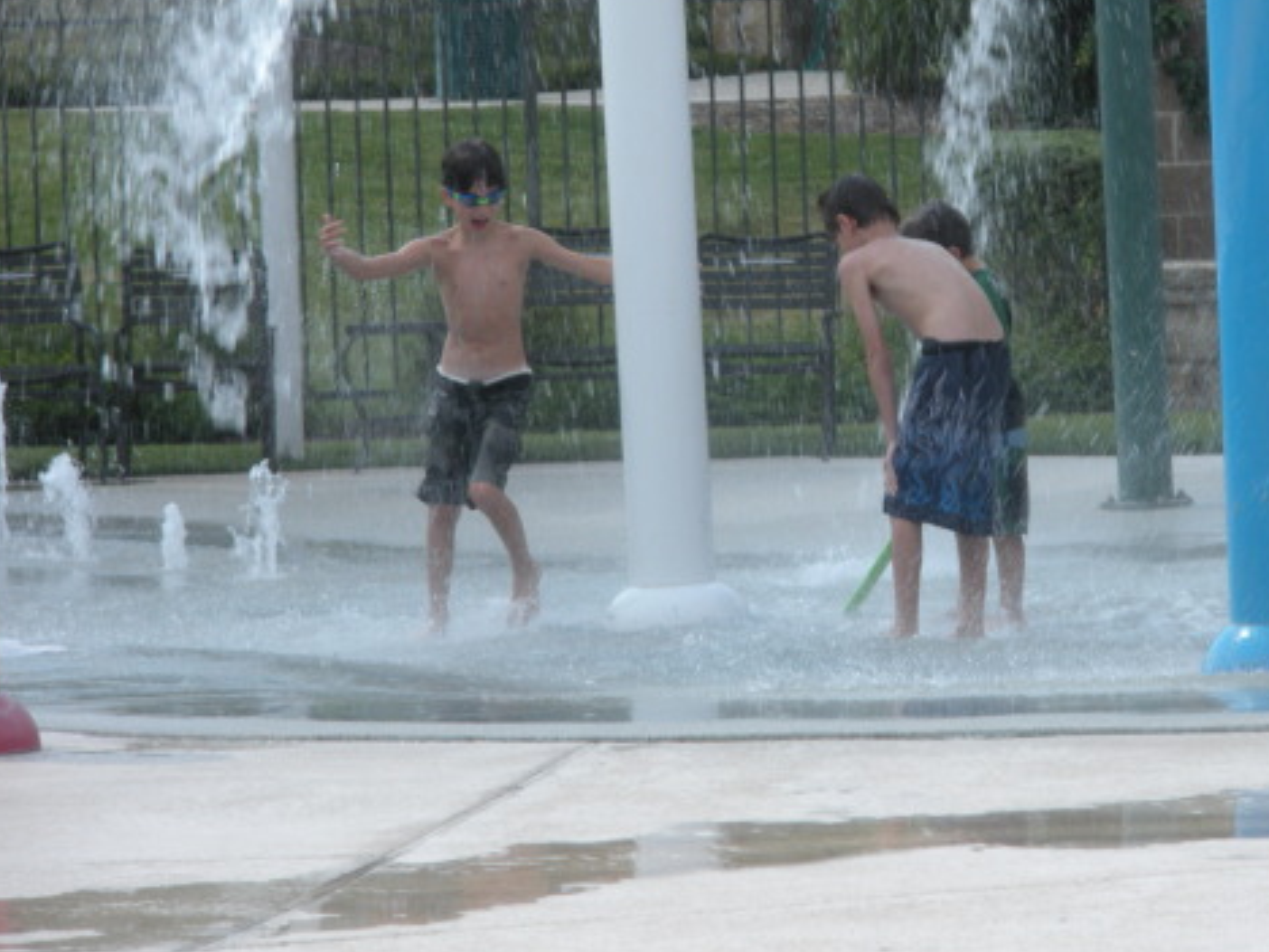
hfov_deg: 8.0
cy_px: 328
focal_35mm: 246
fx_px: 9018
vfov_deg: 6.0
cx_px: 832
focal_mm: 31.5
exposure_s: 1/184
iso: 64
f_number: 5.6
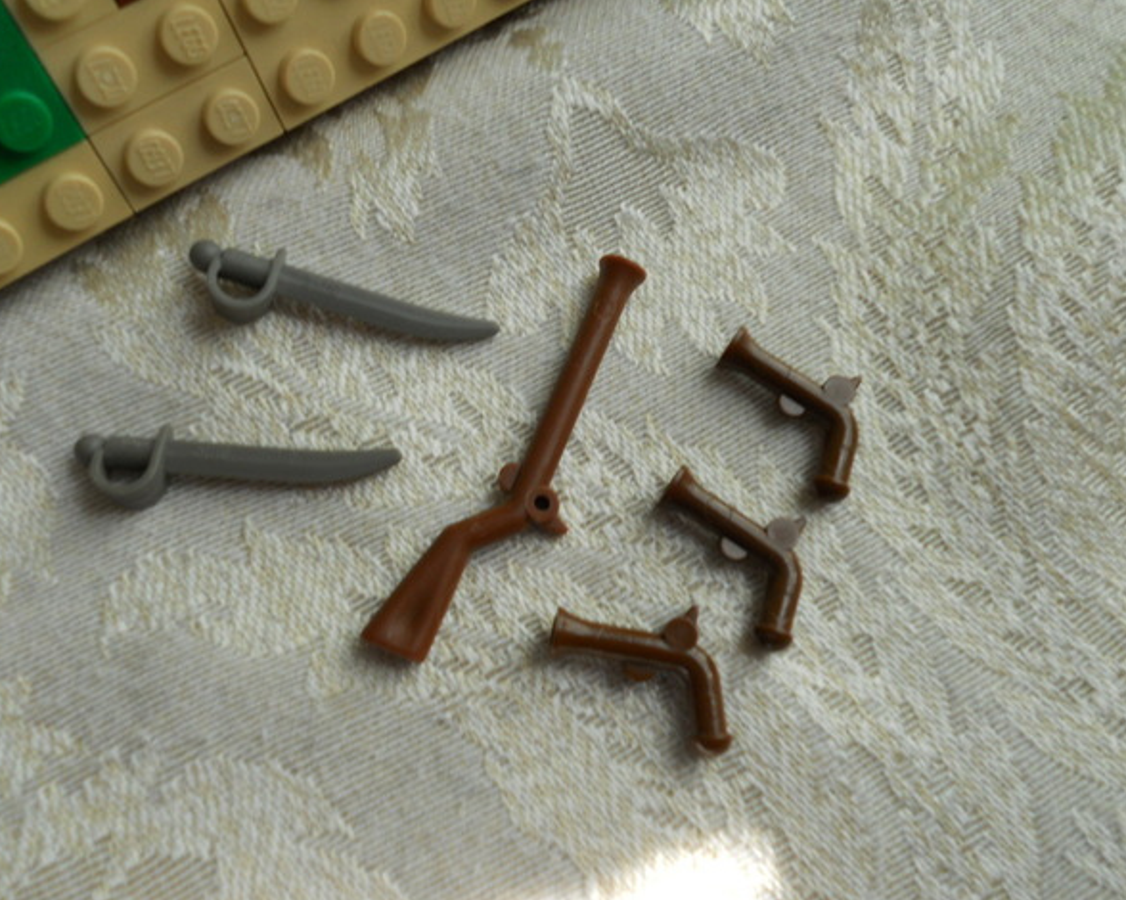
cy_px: 444
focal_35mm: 34
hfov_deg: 52.9
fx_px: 1133
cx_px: 553
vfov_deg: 43.3
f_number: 3.5
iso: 80
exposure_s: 1/60
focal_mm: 5.8
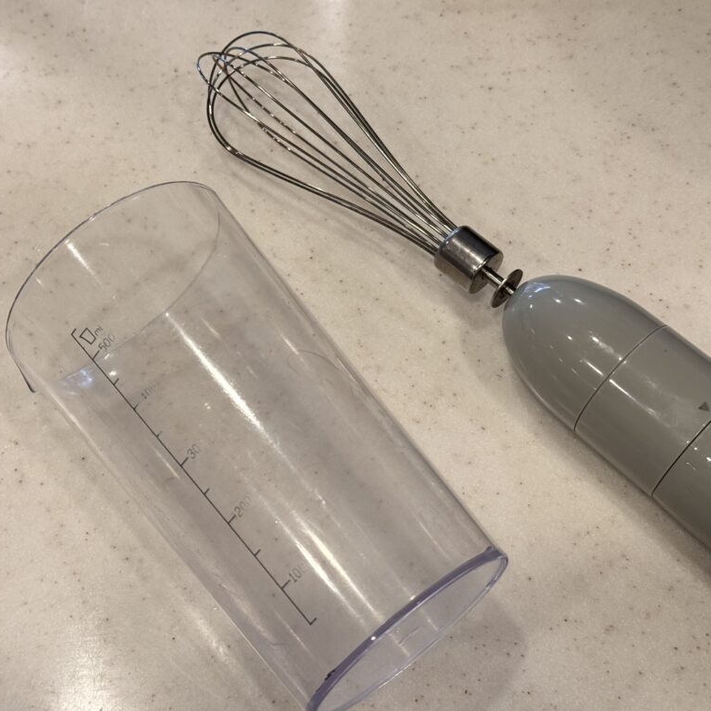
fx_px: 1325
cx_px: 304
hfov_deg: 30.0
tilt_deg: -60.8
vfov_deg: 30.0
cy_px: 357
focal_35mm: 57
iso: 64
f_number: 1.78
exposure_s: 1/120
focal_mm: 6.76
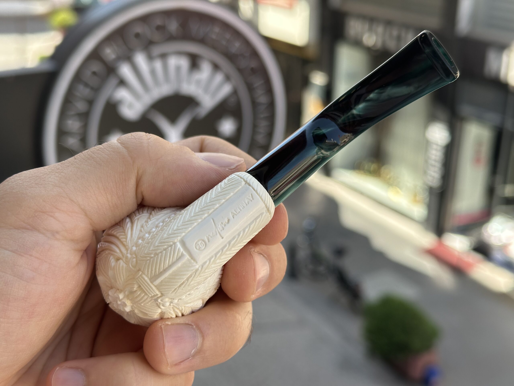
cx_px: 257
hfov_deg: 39.7
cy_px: 193
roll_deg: -0.1
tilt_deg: -22.5
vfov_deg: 30.3
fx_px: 713
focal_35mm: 48
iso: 64
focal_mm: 6.86
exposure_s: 1/623
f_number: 1.78
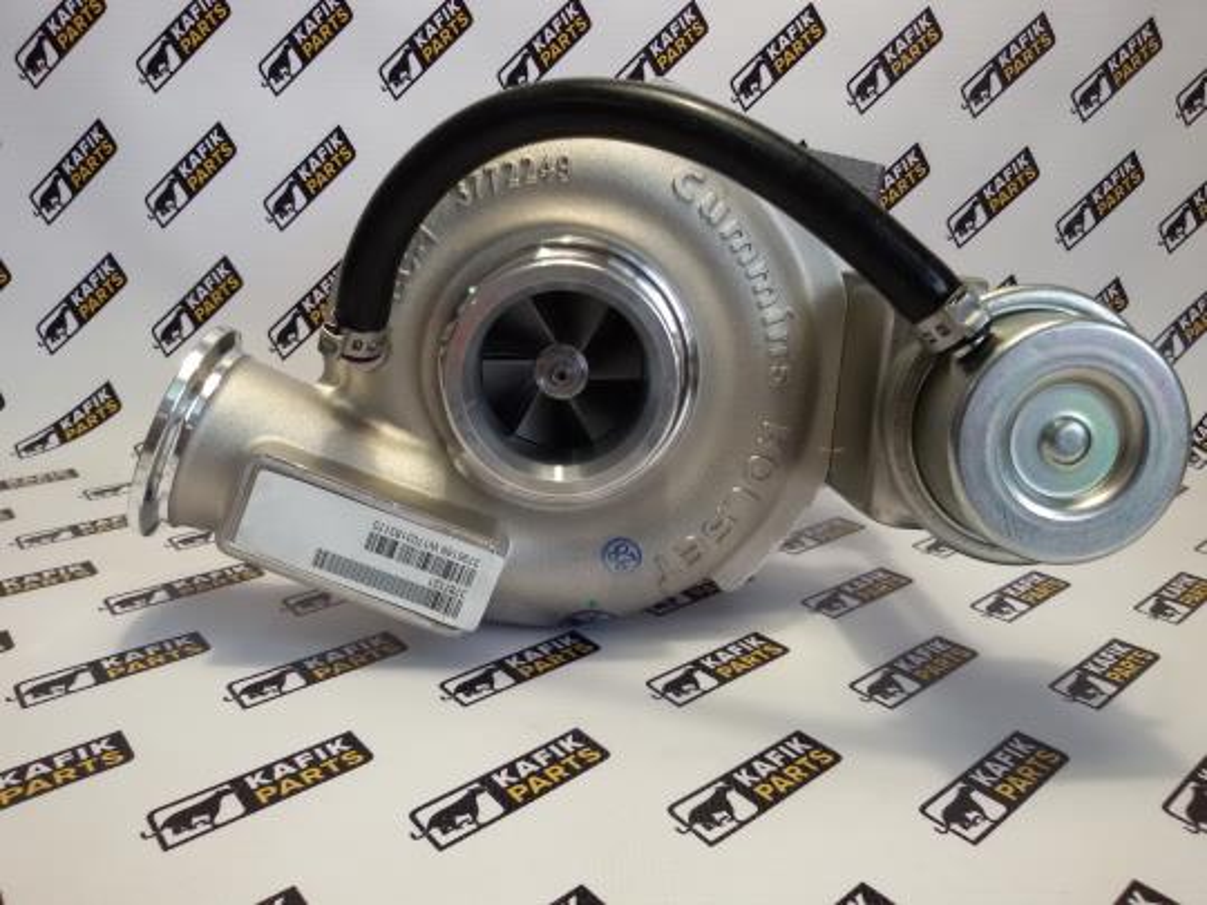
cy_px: 452
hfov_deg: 58.4
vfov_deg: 45.4
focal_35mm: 31
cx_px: 604
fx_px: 1081
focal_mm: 2.93
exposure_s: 1/33
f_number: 2.4
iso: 64
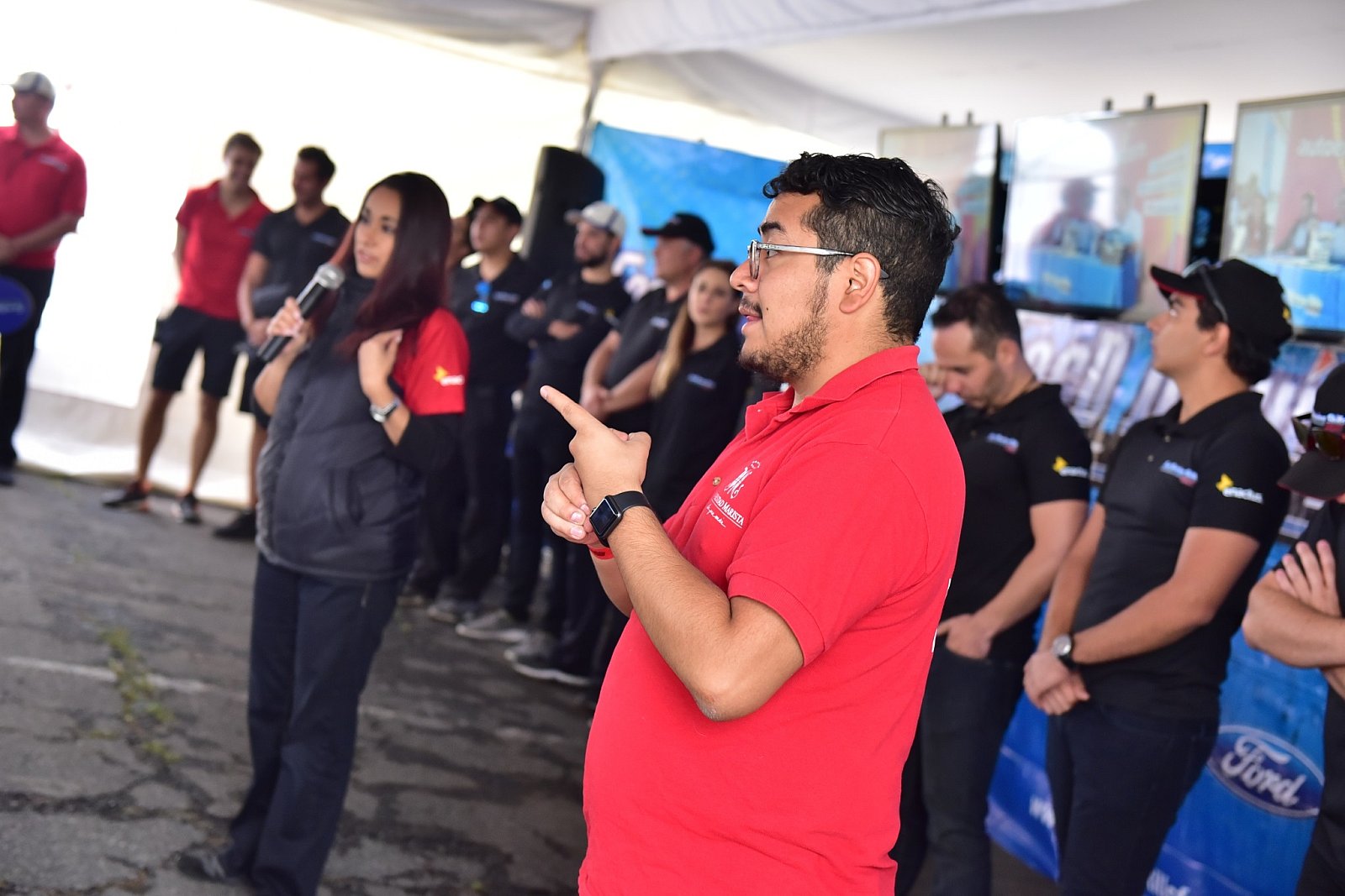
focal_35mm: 50
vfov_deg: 27.0
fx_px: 1868
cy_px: 448
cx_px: 672
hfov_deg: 39.6
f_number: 3.2
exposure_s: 1/200
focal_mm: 50
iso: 1600
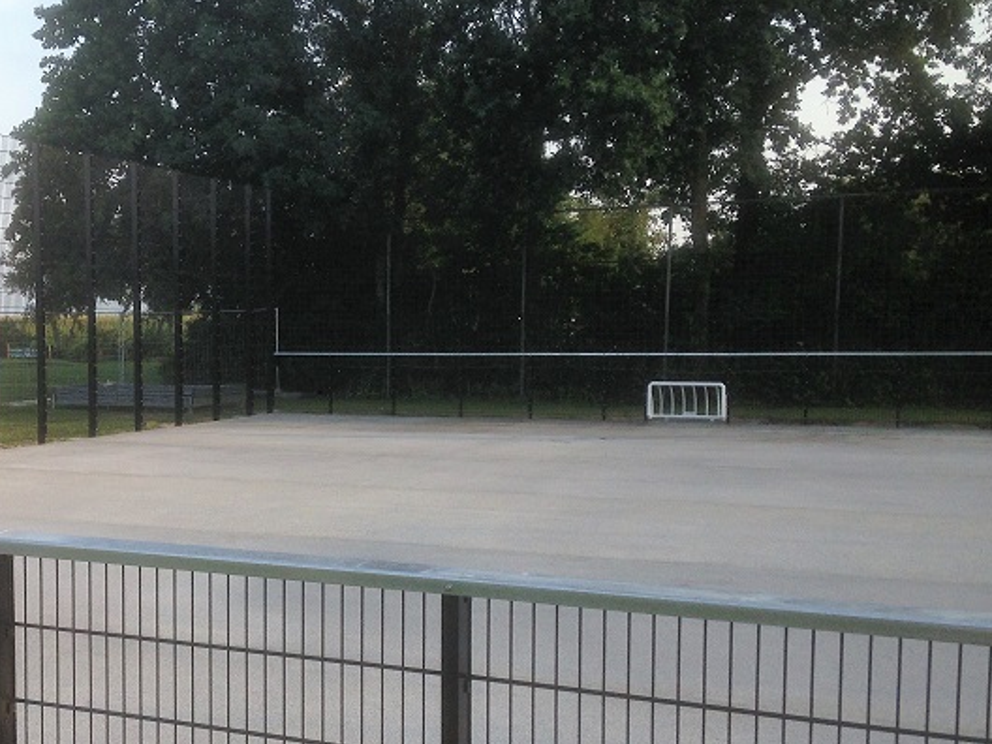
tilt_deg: -3.3
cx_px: 284
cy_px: 440
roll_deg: -1.0
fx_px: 1433
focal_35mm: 50
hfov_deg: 37.5
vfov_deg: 29.0
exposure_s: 1/444
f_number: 2.4
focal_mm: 4.12
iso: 50
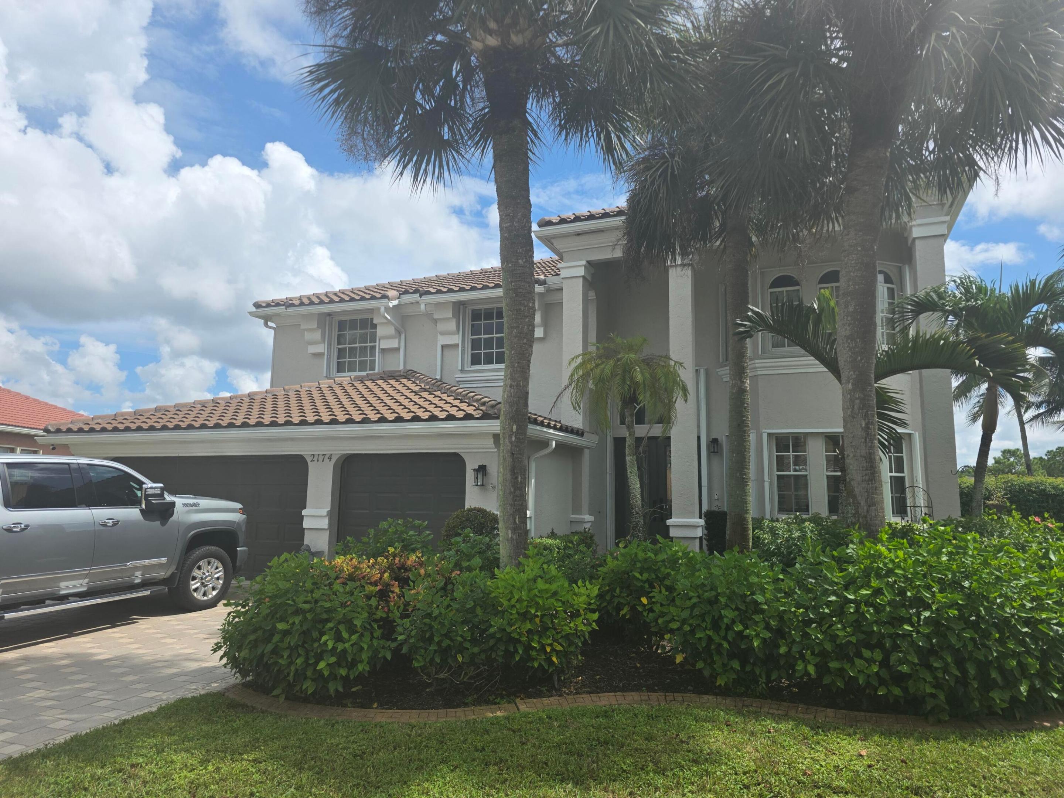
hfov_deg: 73.9
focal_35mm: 23
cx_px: 532
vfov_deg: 58.9
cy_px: 399
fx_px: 707
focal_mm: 6.3
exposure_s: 1/5608
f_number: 1.7
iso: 80
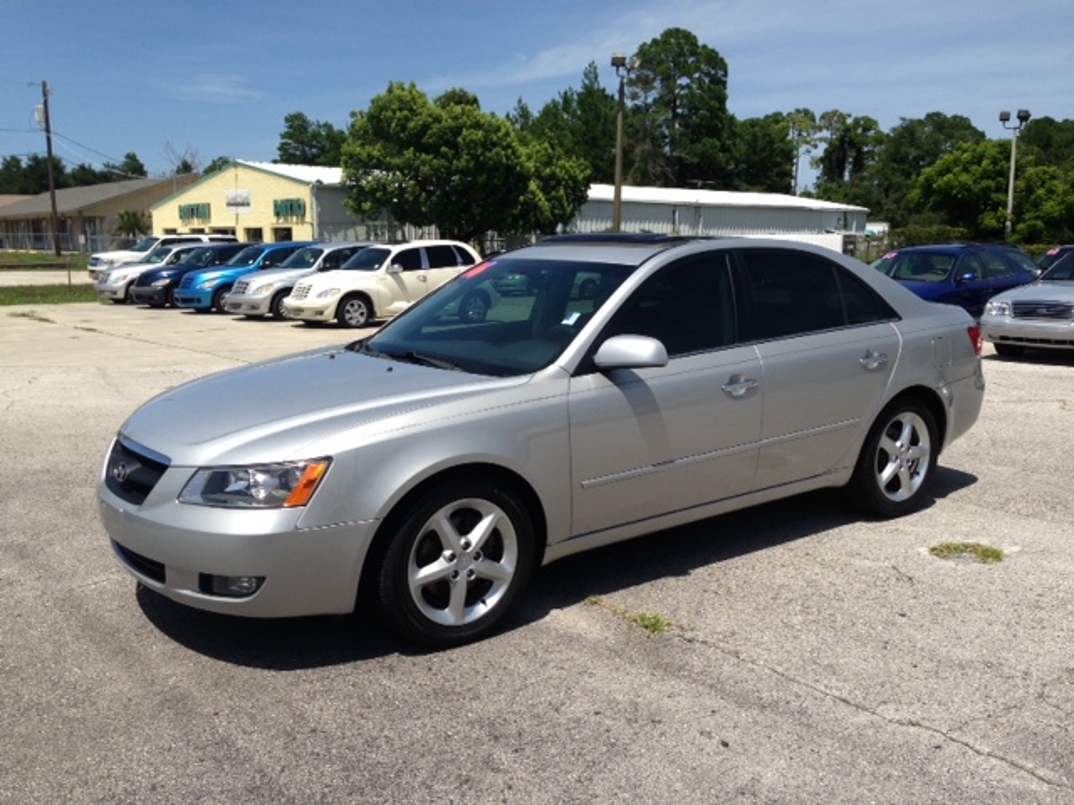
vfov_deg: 42.9
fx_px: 1024
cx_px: 537
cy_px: 402
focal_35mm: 33
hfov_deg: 55.4
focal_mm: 4.13
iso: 50
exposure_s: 1/1938
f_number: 2.4
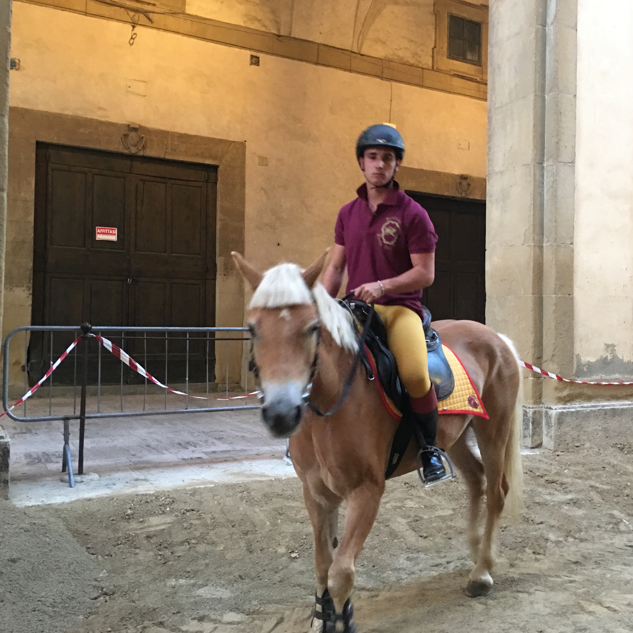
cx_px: 393
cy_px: 319
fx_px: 724
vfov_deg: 47.2
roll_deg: -0.9
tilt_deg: +1.8
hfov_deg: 46.8
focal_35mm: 35
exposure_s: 1/8
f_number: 2.2
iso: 125
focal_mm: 4.15
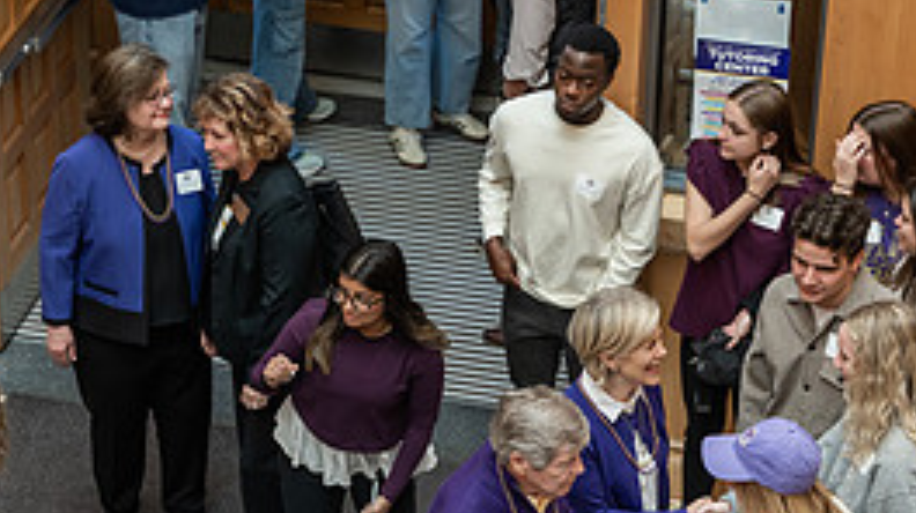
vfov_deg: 9.6
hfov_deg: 17.2
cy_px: 572
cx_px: 475
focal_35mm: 125
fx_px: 3034
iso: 1600
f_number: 3.2
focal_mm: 70
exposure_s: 1/320
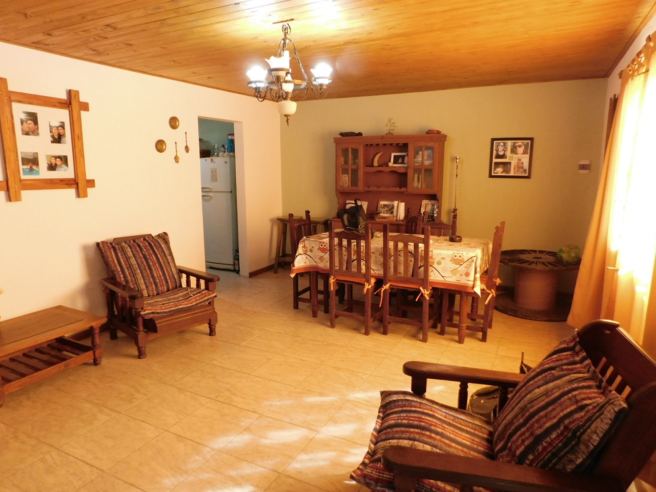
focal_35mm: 23
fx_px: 436
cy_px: 246
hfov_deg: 73.9
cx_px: 328
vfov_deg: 58.9
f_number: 3
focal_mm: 4
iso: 400
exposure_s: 1/25
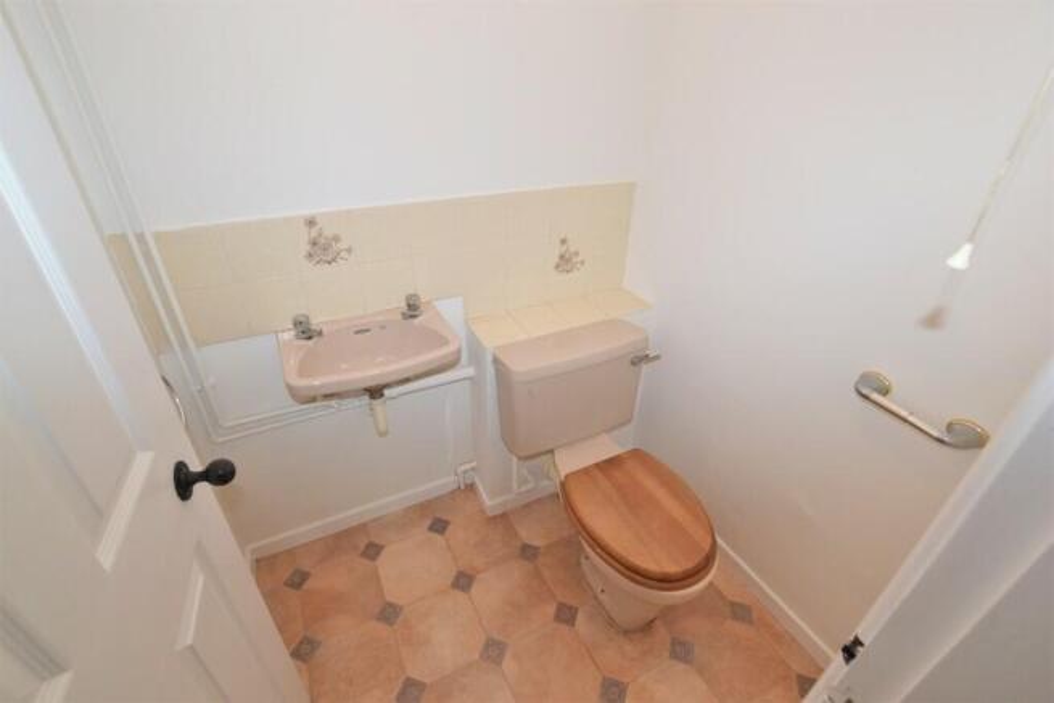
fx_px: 439
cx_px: 527
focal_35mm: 15
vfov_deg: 77.4
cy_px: 352
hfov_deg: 100.4
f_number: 5.6
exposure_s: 1/100
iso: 800
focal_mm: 10
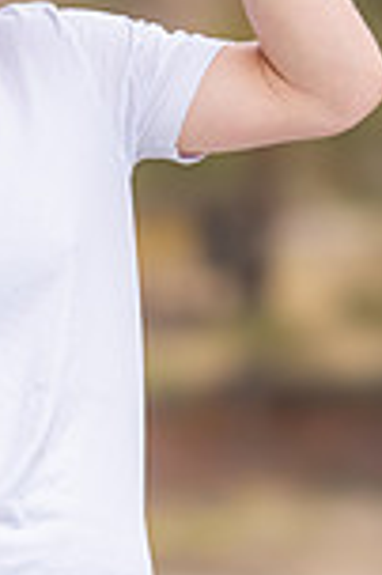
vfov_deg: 6.9
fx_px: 4738
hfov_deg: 4.6
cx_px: 72
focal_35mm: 297
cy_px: 382
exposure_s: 1/1600
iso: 100
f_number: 2
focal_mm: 100
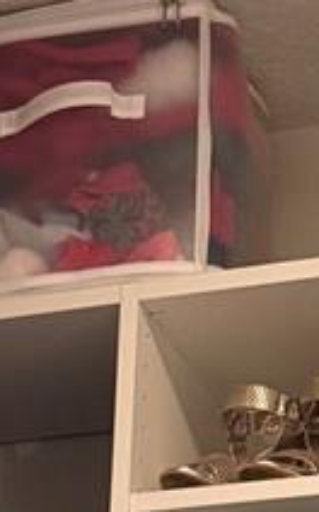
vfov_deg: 11.9
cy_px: 1217
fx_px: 2009
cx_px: -39
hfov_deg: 9.0
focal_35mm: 144
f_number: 1.78
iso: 250
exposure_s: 1/60
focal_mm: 6.76
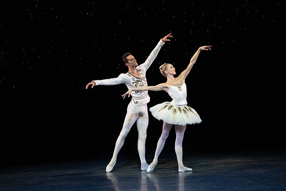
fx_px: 2670
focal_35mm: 336
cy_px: 96
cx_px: 143
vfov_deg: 4.1
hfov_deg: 6.1
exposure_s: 1/500
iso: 20000
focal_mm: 336
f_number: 11
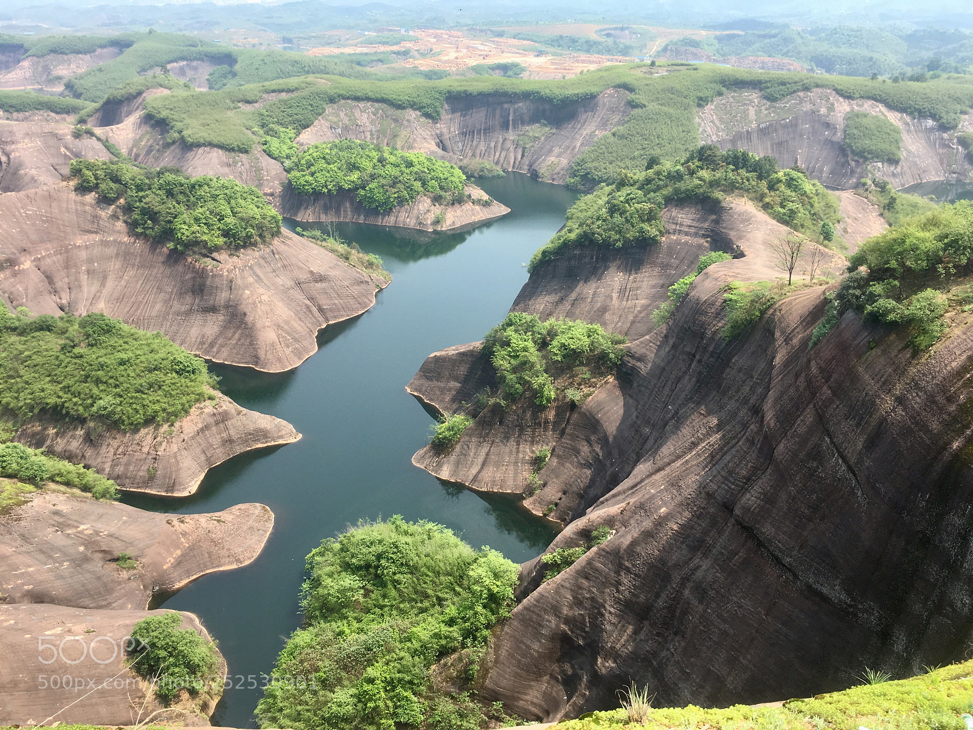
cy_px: 365
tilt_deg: -24.8
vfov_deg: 48.2
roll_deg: -0.9
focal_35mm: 29
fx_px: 815
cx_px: 486
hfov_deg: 61.7
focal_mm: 4.15
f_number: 2.2
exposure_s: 1/596
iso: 25
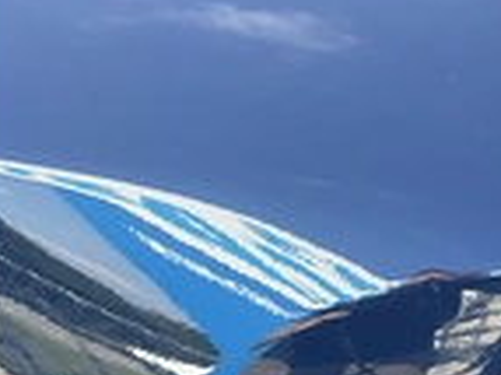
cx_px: 378
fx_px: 1171
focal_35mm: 81
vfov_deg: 17.4
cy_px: 449
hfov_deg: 23.9
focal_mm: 3
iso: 25
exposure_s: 1/122
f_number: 1.8
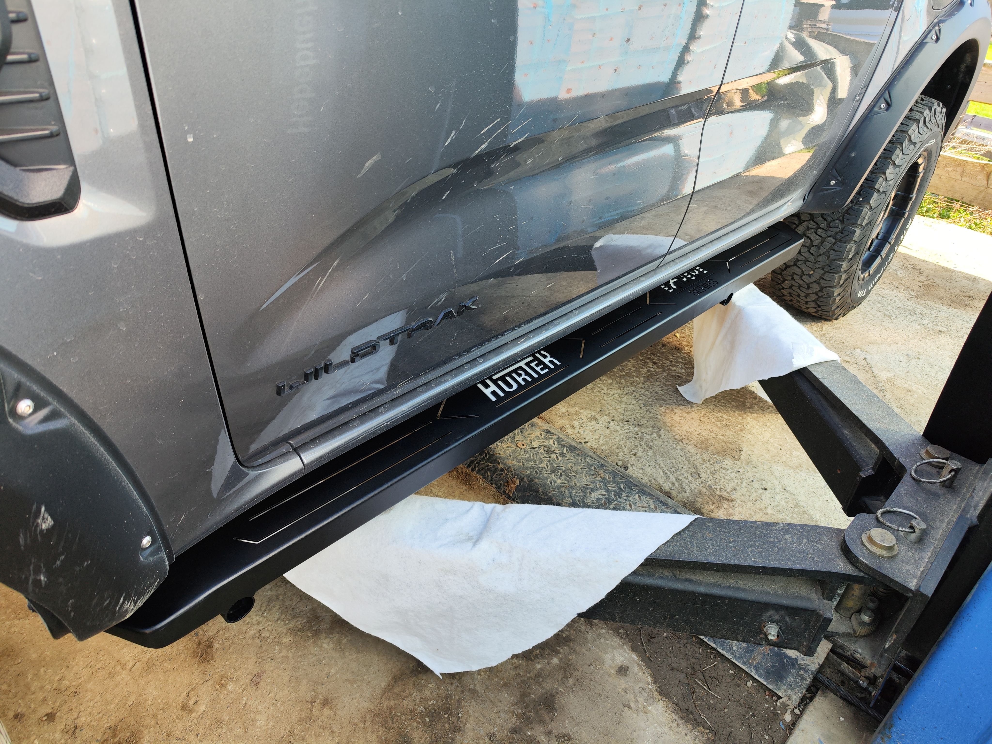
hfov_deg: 71.6
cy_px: 372
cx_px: 496
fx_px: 688
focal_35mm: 24
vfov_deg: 56.8
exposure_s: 1/360
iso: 50
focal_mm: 6.92
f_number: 1.9
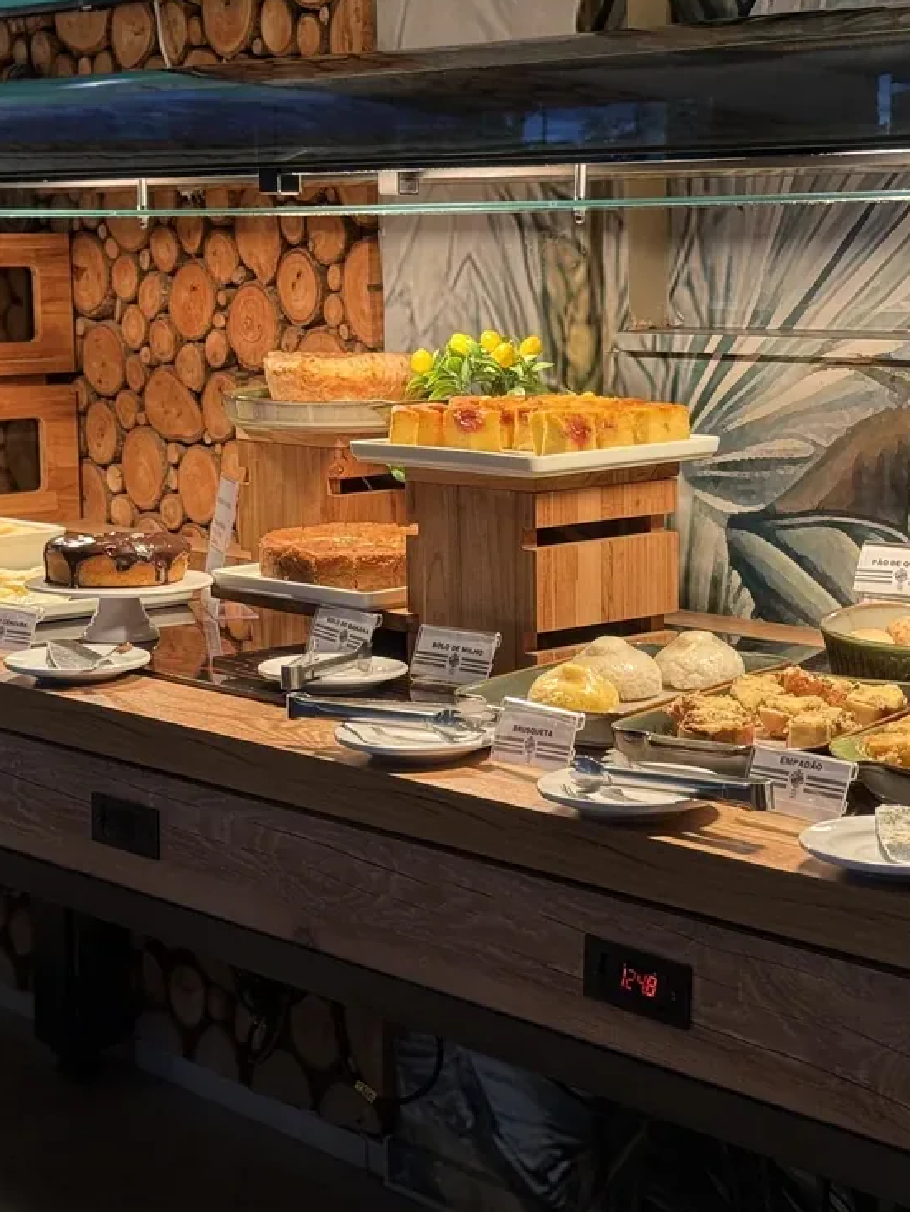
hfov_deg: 27.5
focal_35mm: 53
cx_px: 439
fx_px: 1857
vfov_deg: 36.2
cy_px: 594
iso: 64
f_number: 1.78
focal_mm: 6.76
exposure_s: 1/60
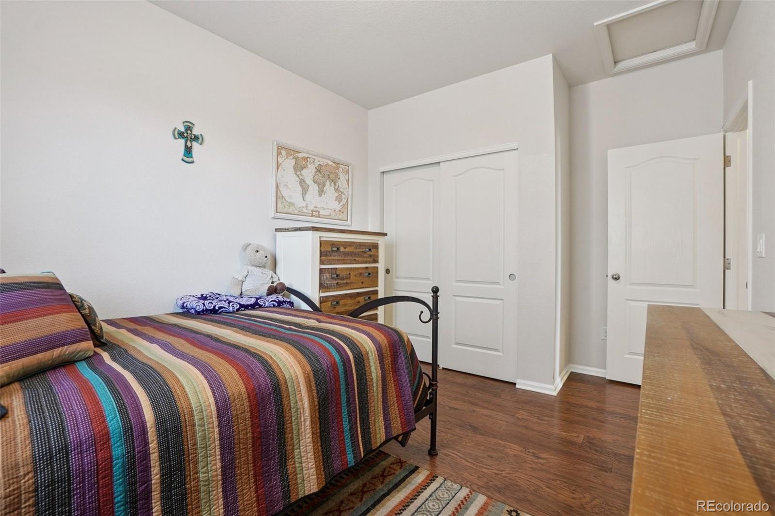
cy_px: 258
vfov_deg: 77.3
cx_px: 388
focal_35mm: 15
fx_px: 323
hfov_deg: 100.4
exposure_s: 1/6
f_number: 8
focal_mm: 10
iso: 400
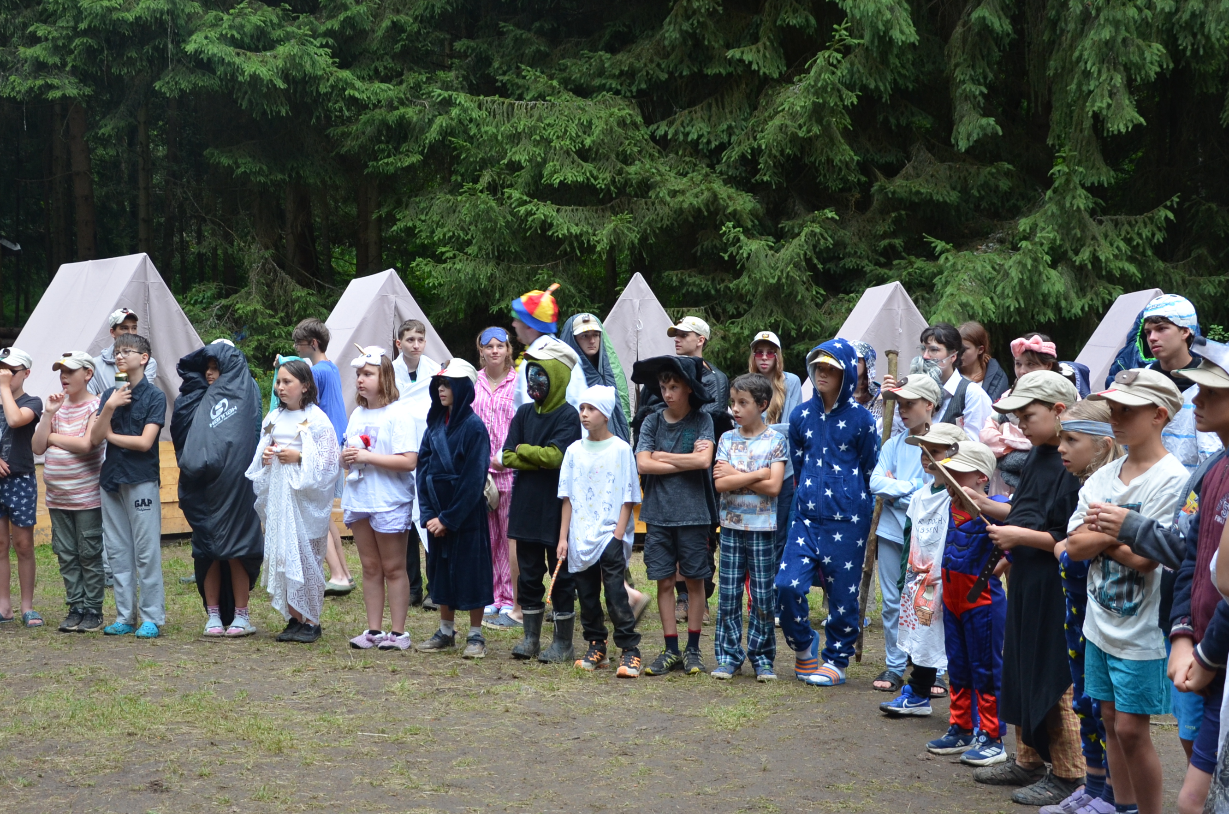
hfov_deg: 44.7
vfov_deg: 30.5
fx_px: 1489
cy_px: 465
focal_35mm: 44
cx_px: 516
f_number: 4
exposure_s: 1/60
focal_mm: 21
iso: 400
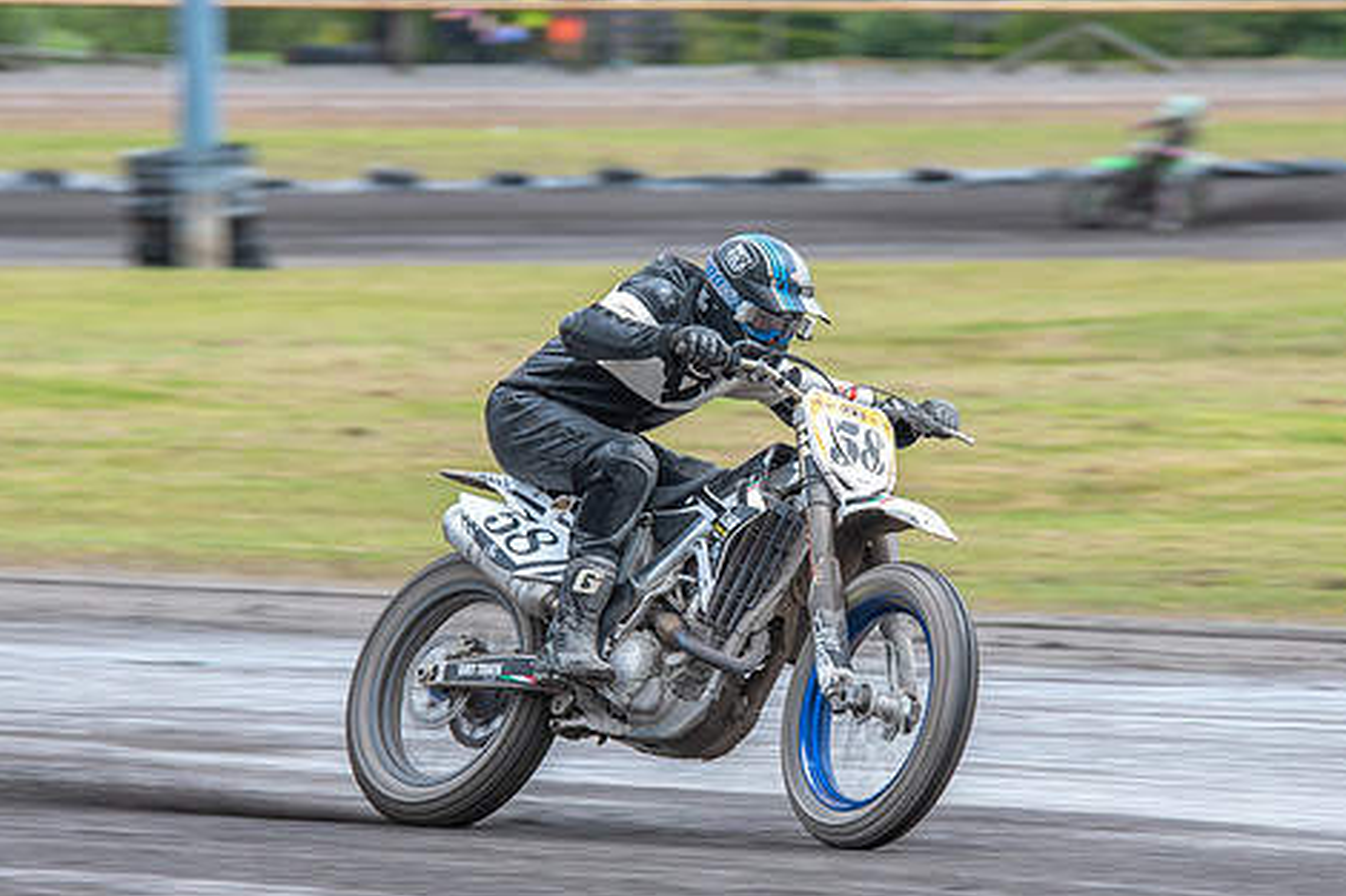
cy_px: 552
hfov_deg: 5.2
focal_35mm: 397
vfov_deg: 3.5
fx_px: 14837
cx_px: 775
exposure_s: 1/250
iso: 160
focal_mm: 200
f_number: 6.3
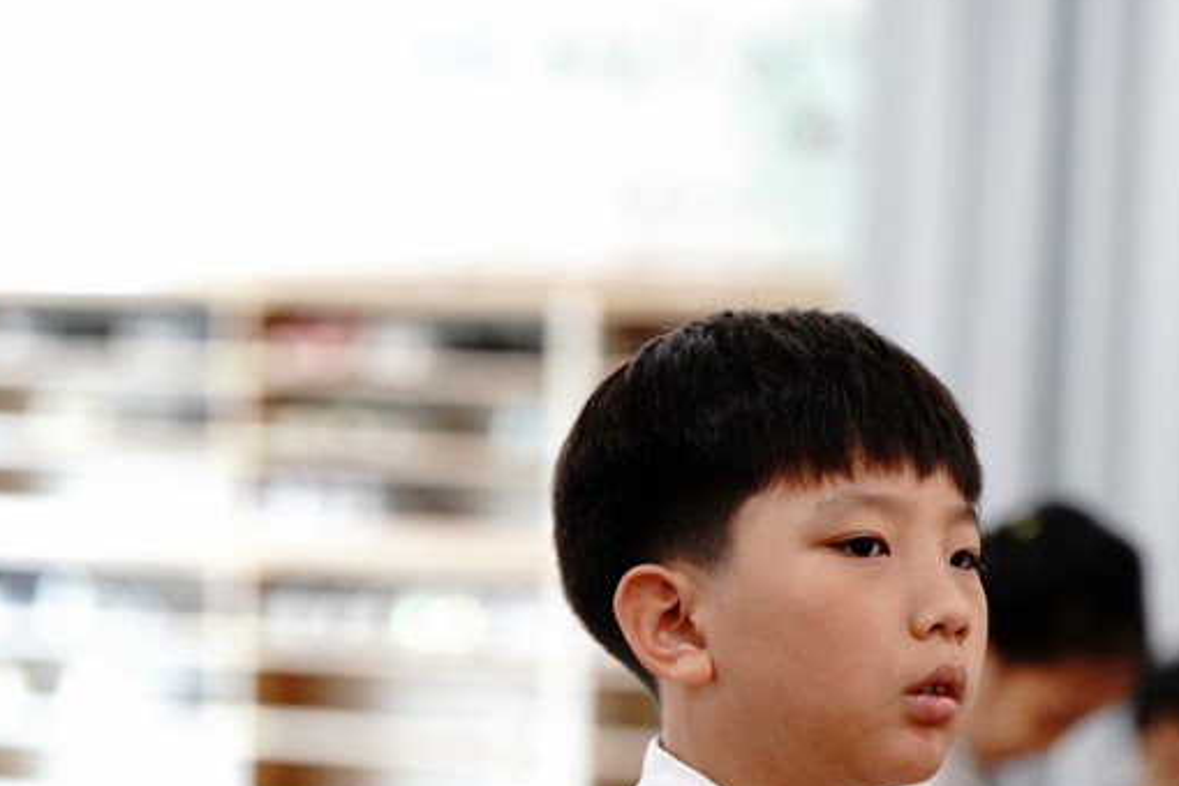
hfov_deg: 7.7
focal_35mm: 268
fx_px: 8776
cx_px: 830
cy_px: 677
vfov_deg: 5.1
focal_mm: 152
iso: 2000
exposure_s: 1/160
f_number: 4.5
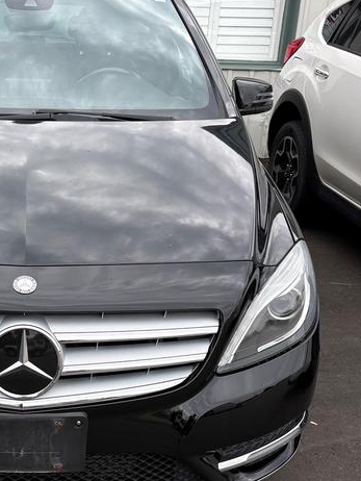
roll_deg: -1.5
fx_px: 750
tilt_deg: -19.1
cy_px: 302
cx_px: 38
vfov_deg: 35.3
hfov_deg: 26.2
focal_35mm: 54
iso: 50
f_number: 1.6
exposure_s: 1/447
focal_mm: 5.96
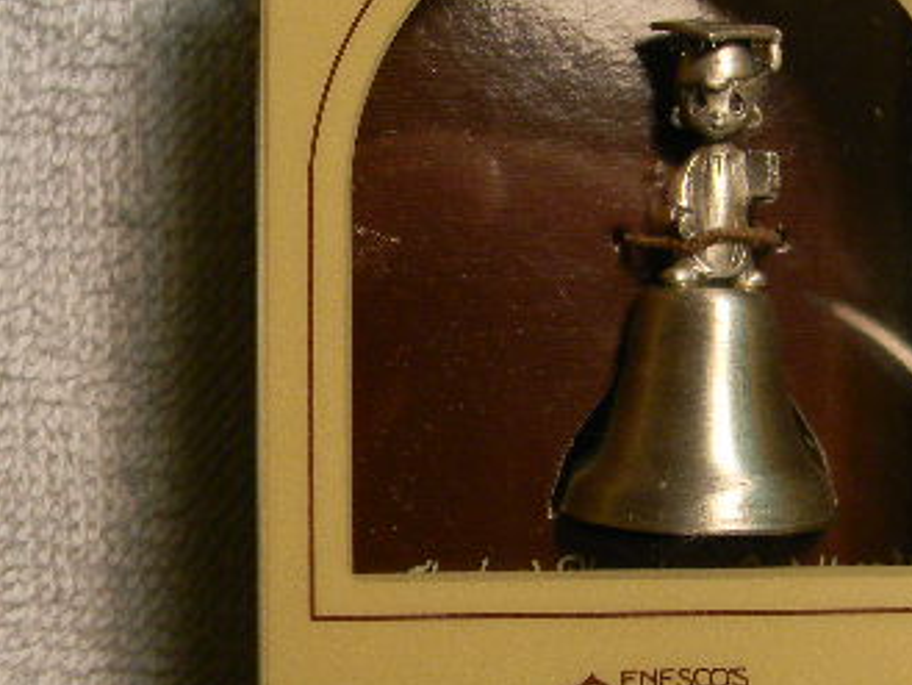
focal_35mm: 70
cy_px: 388
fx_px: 1845
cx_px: 707
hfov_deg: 27.3
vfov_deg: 21.0
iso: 121
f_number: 3.7
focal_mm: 6.4
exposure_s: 1/30
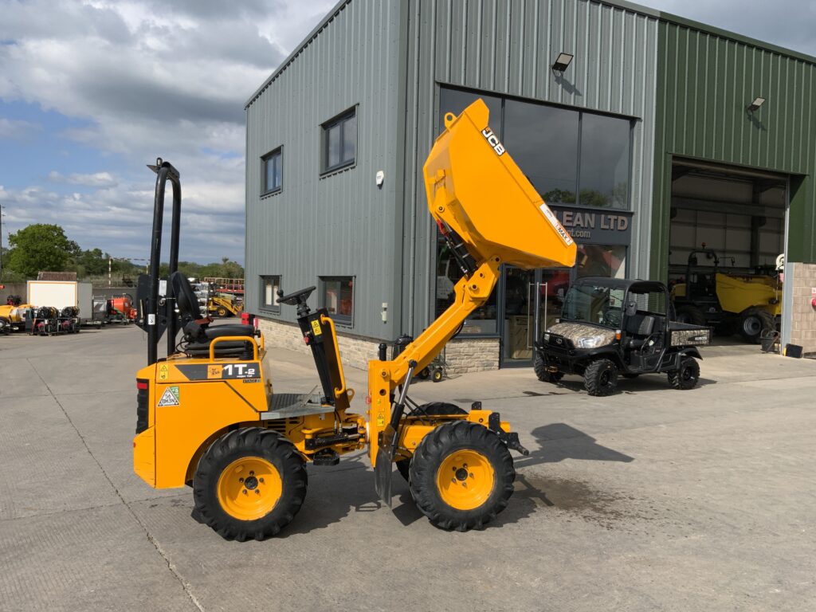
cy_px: 306
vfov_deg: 48.2
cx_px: 408
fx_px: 684
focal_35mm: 29
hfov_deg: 61.7
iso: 20
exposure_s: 1/2667
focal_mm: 3
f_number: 1.8
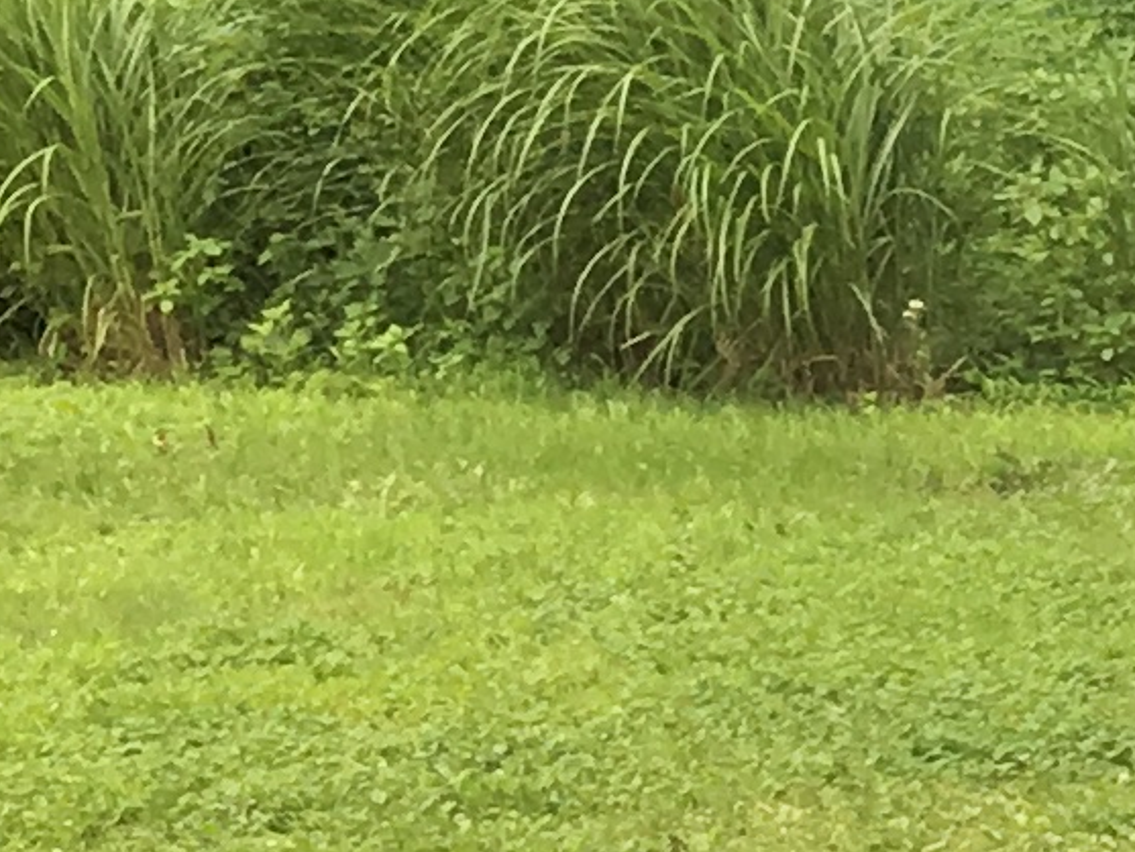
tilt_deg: -20.0
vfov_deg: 6.8
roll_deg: +4.3
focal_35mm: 210
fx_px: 6887
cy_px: 1898
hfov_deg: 8.4
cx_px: 3004
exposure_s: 1/120
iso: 25
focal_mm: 4.15
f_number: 2.2
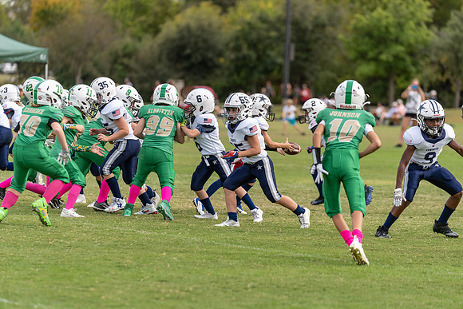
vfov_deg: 6.9
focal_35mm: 200
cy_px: 154
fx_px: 2573
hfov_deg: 10.3
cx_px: 232
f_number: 3.5
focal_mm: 200
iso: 200
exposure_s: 1/1250
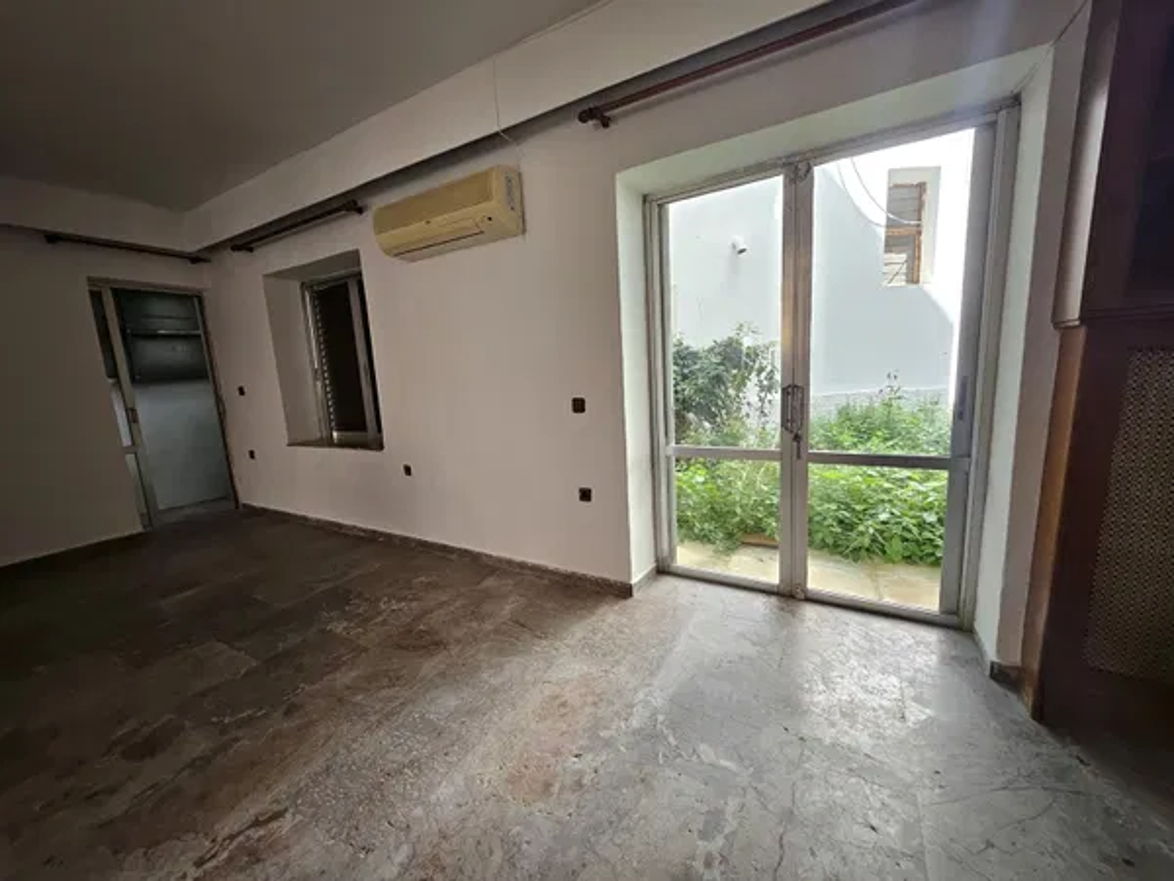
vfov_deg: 89.9
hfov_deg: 106.2
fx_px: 441
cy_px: 440
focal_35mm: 13
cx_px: 587
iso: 100
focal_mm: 1.74
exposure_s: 1/71
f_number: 2.2
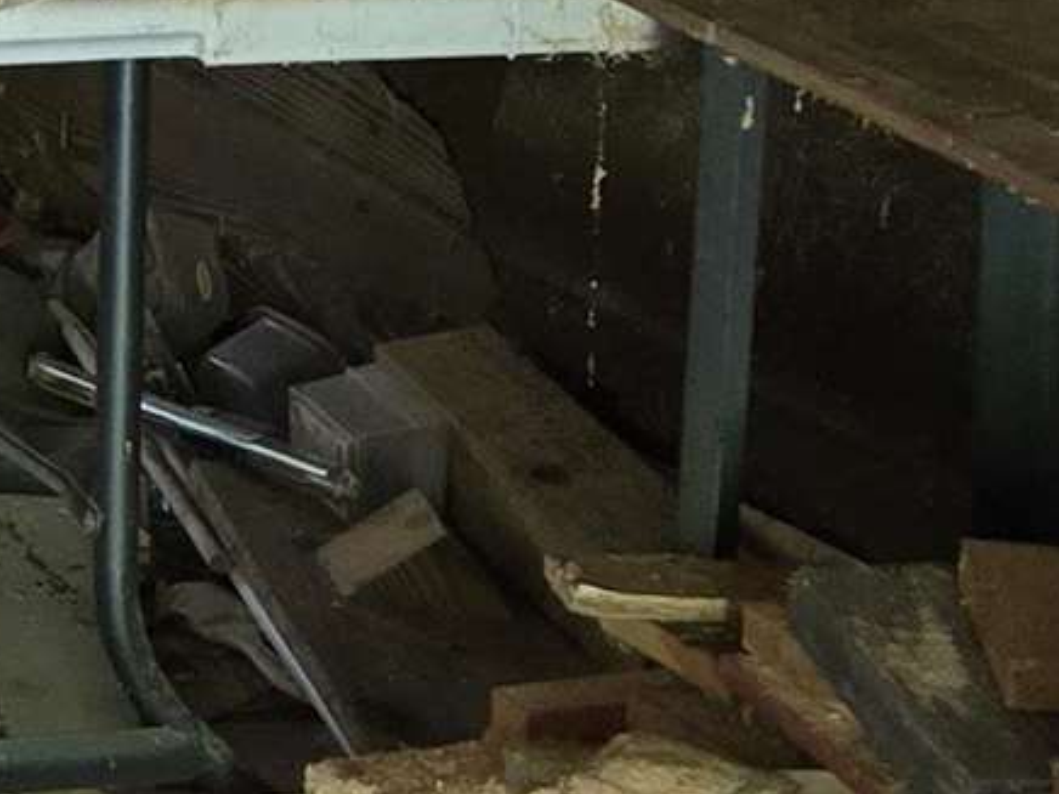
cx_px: -1438
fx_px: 4956
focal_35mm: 162
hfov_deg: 10.6
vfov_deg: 8.9
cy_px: -483
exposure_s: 1/120
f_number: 1.7
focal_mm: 6.3
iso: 500
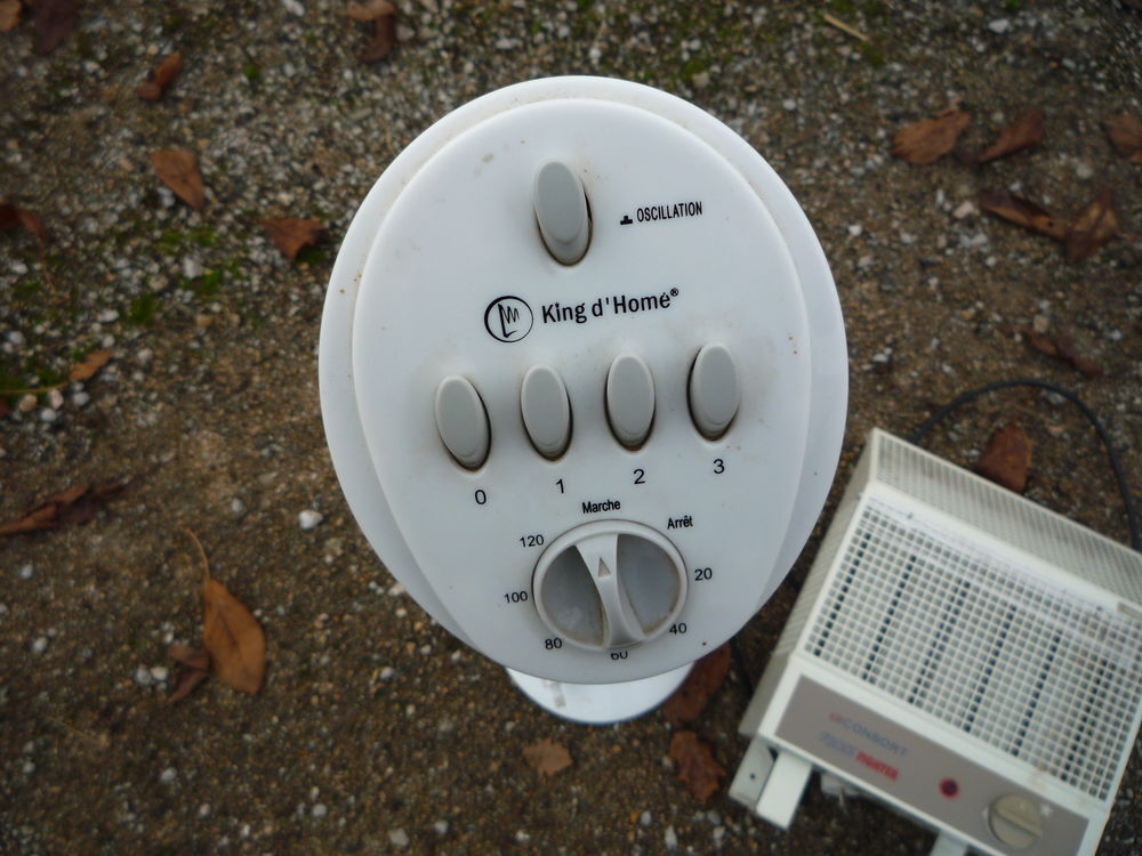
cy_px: 428
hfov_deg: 60.0
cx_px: 571
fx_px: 990
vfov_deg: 46.8
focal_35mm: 30
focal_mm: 5.2
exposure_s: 1/100
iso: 100
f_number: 4
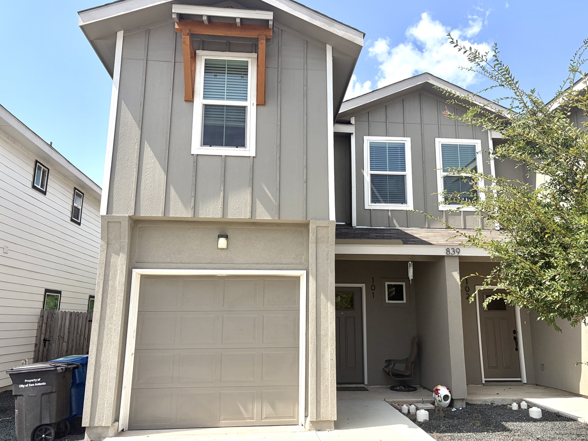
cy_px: 217
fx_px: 476
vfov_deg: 49.8
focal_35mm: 28
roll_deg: +0.7
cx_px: 316
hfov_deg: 63.4
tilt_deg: +11.6
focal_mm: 5.96
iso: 64
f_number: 1.6
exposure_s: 1/3831
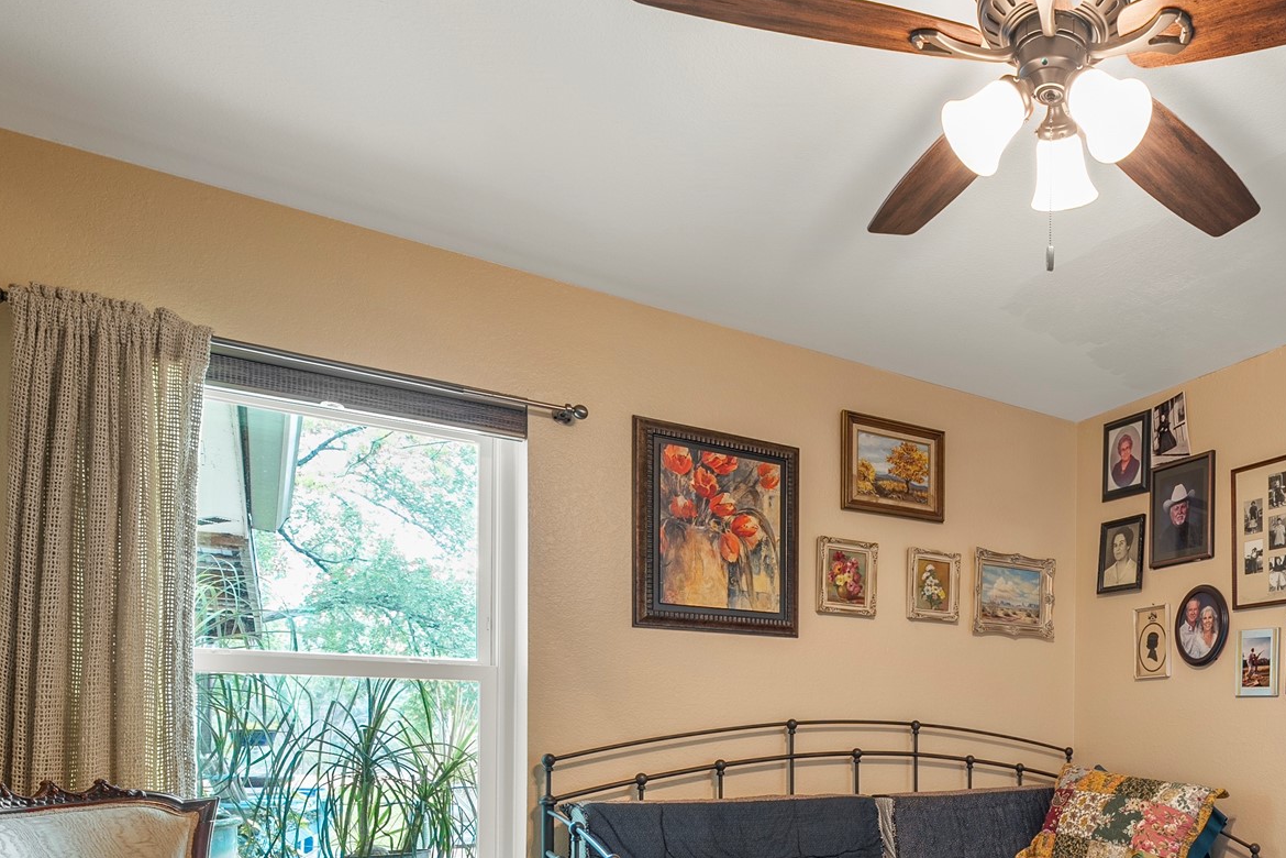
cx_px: 1018
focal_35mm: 26
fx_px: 929
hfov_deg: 63.7
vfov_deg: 46.2
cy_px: 723
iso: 160
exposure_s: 3.2
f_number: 8
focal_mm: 14
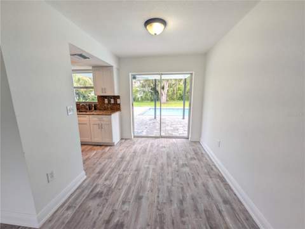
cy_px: 114
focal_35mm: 12
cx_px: 152
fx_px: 106
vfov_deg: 94.6
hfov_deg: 110.5
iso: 48
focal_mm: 2.02
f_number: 1.7
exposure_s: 1/192
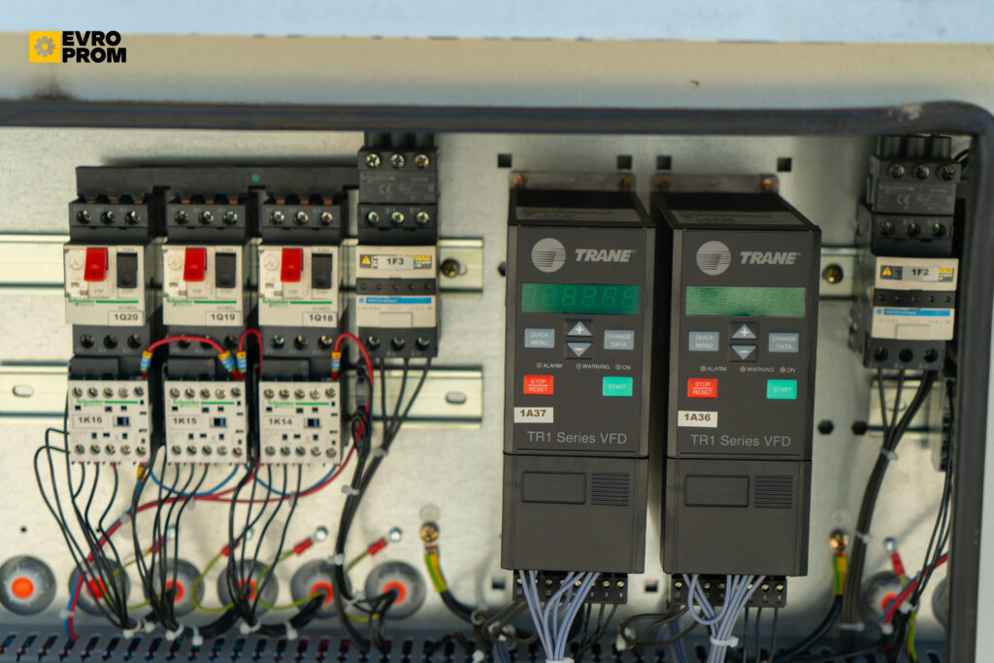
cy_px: 332
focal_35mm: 64
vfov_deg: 21.2
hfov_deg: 31.4
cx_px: 497
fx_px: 1767
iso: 100
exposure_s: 1/200
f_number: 4
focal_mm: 64
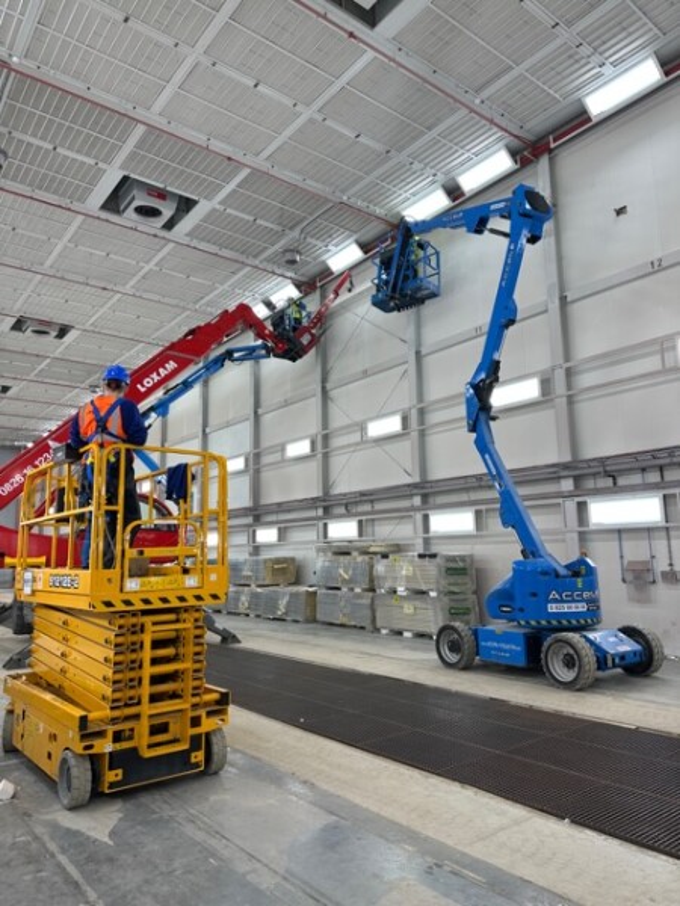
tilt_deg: +11.5
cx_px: 340
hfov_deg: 56.8
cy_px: 453
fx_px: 629
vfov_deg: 71.6
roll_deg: +0.8
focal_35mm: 24
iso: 80
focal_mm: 6.86
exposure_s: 1/169
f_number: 1.78
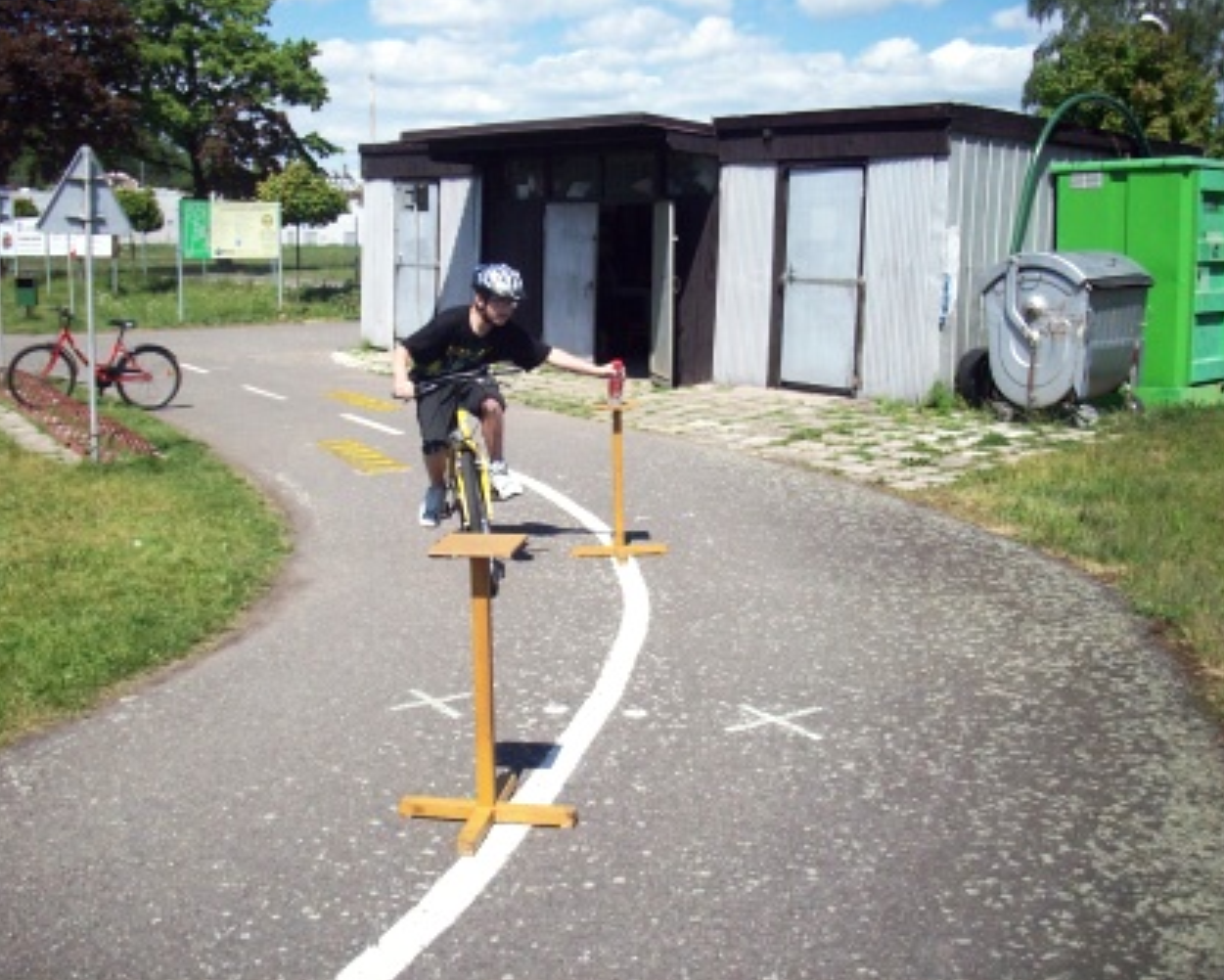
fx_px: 1413
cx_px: 602
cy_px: 490
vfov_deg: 38.3
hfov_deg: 46.8
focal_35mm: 39
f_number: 5.6
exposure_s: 1/370
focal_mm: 6.2
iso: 80
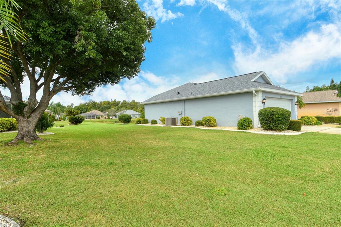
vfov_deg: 64.5
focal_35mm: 19
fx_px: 180
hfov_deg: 86.9
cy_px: 114
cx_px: 170
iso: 640
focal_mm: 13
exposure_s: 1/250
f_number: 16
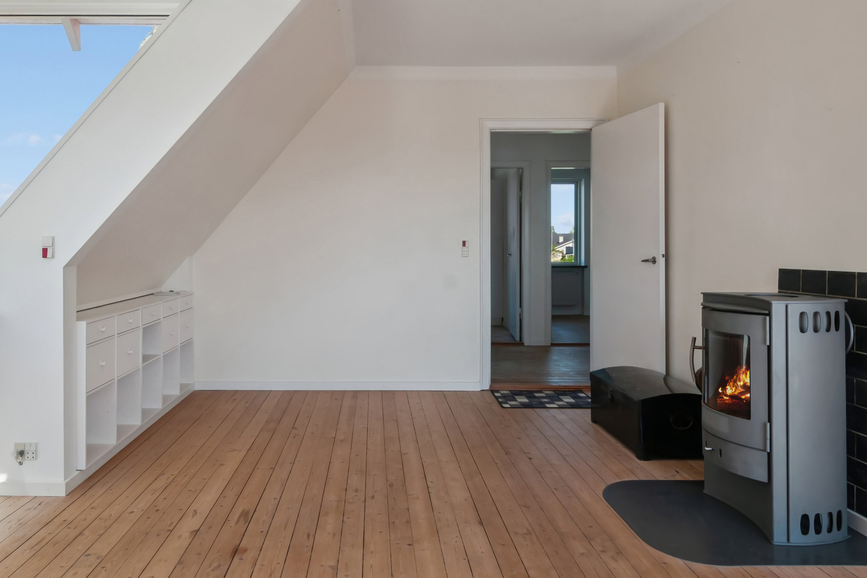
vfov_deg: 52.7
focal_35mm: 24
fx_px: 578
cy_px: 229
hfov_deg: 73.5
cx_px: 390
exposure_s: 1/50
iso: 200
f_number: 10
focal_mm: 12
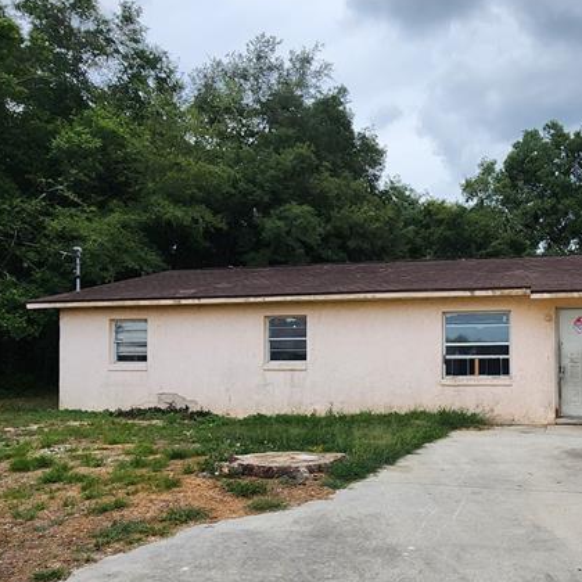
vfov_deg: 56.7
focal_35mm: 28
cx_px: 479
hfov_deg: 52.9
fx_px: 533
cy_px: 360
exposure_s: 1/2210
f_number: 2.2
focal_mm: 2.2
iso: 50
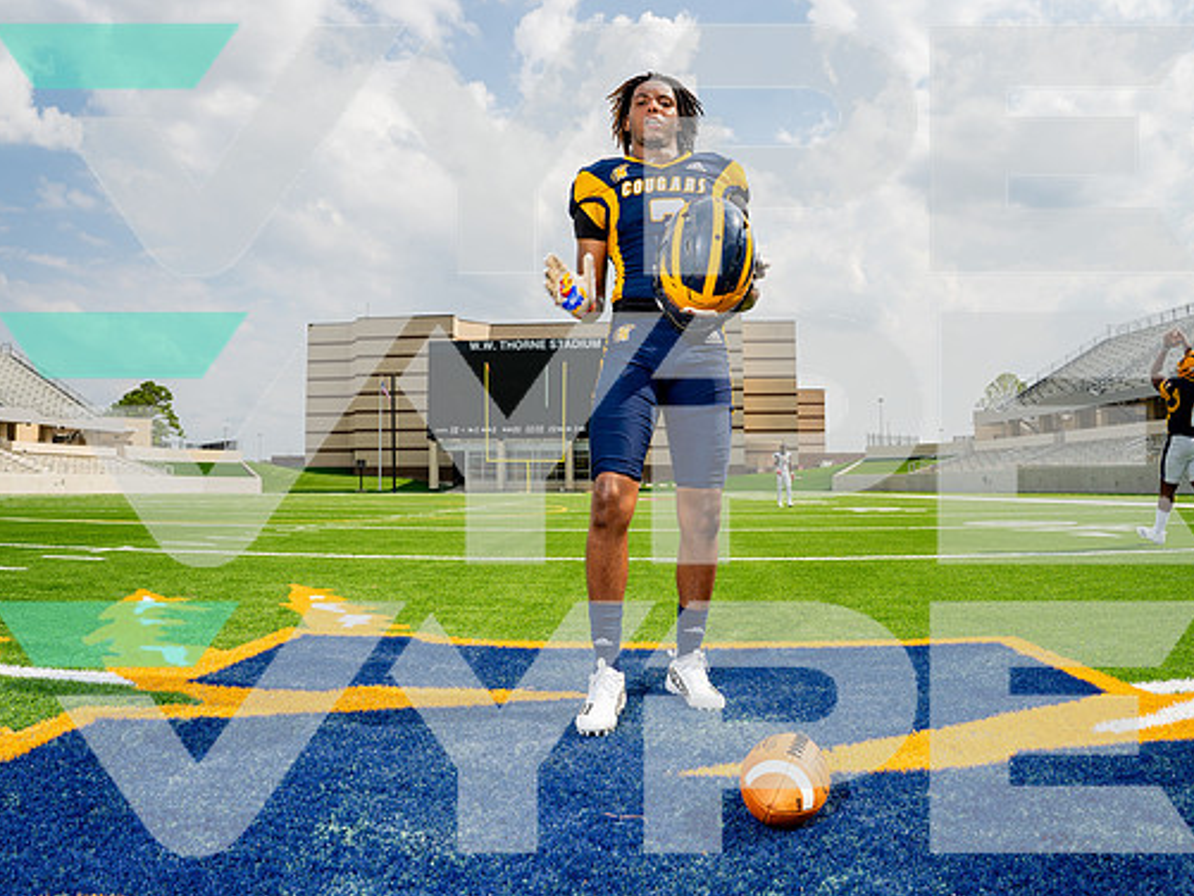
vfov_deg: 58.9
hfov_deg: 73.9
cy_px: 440
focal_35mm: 23
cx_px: 605
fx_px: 794
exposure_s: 1/250
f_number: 8
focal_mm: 20
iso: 100
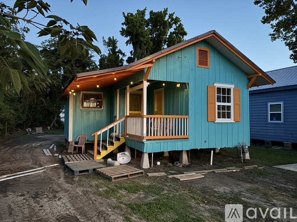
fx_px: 223
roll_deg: -0.7
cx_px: 148
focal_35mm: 26
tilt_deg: +2.8
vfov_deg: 53.0
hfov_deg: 67.3
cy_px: 111
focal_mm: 5.96
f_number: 1.6
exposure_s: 1/15
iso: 1600
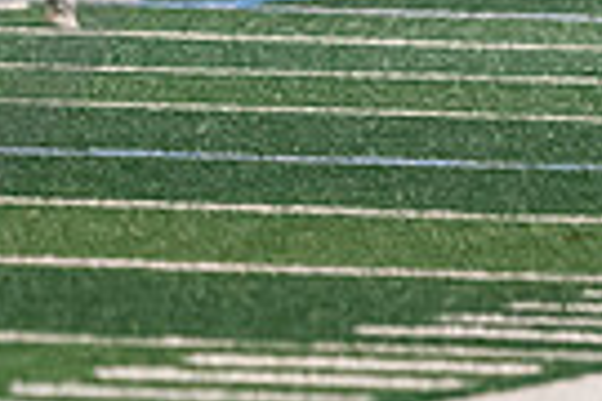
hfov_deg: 1.3
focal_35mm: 1609
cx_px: -817
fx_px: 26904
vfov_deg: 0.9
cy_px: -547
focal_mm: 200
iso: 3200
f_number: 2.8
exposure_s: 1/500
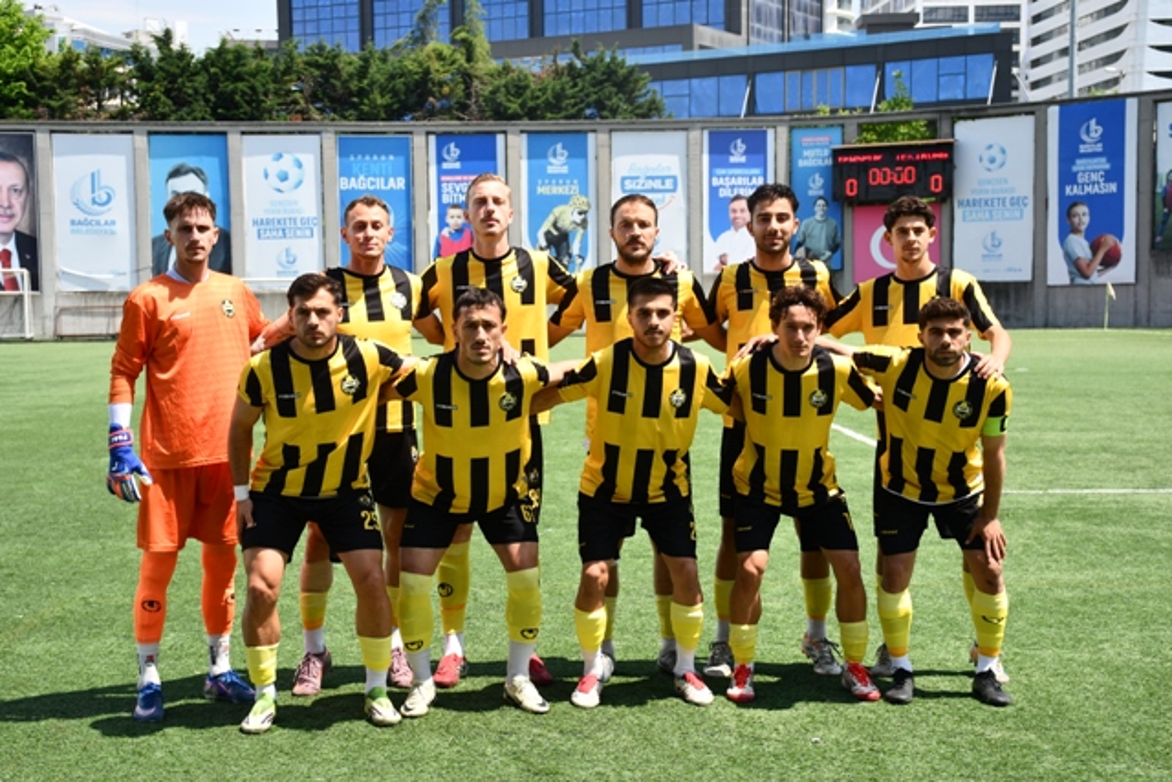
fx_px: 1954
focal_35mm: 60
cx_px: 586
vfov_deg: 22.6
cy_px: 391
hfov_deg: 33.4
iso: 200
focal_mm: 40
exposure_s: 1/250
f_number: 5.6
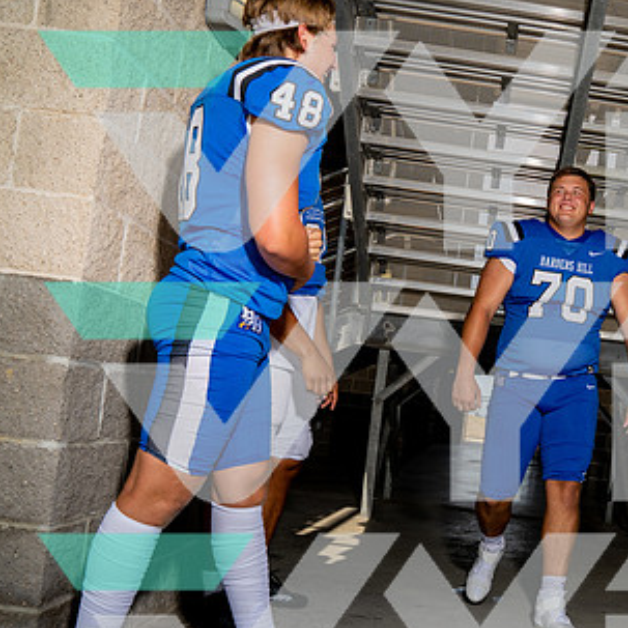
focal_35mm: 39
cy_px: 393
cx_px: 572
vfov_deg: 42.5
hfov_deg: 39.5
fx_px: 800
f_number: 7.1
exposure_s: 1/250
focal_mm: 24
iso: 100
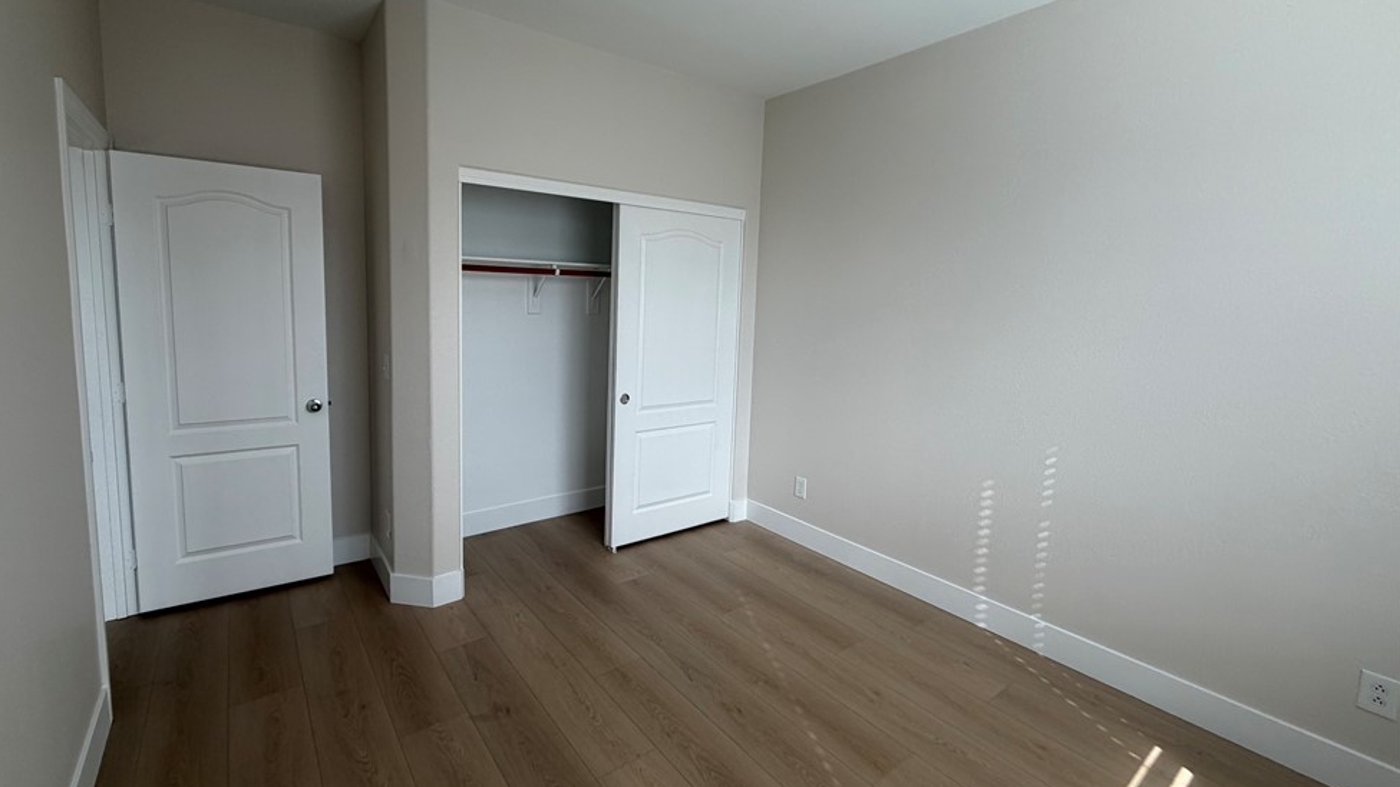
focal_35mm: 16
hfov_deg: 99.3
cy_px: 358
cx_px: 667
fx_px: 594
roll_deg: -1.0
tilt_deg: -5.7
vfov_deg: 67.0
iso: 40
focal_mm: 2.22
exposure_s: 1/179
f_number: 2.2
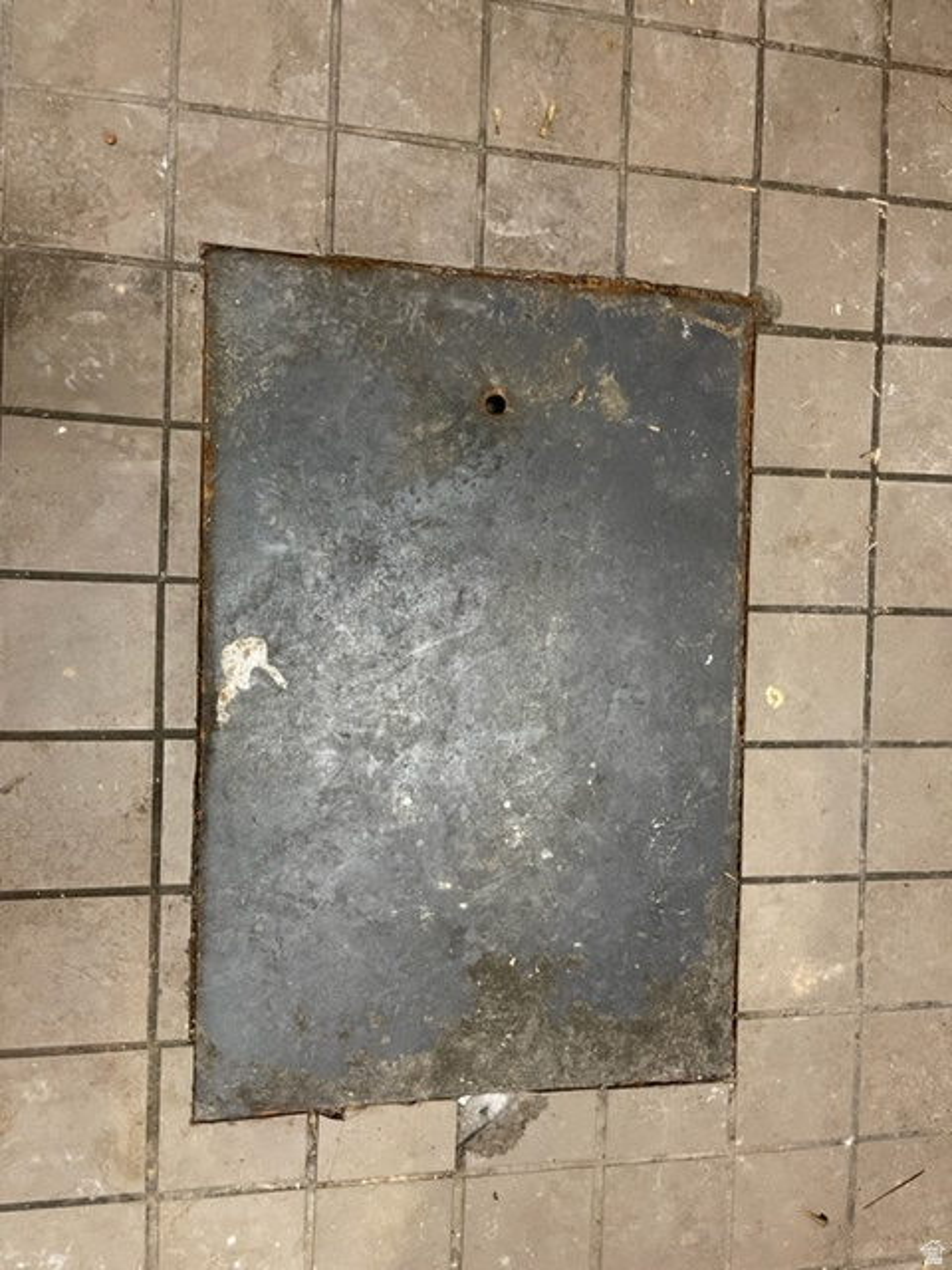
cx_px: 476
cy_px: 635
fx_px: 953
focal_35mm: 26
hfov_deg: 53.1
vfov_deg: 67.3
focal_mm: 5.1
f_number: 1.6
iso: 320
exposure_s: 1/60
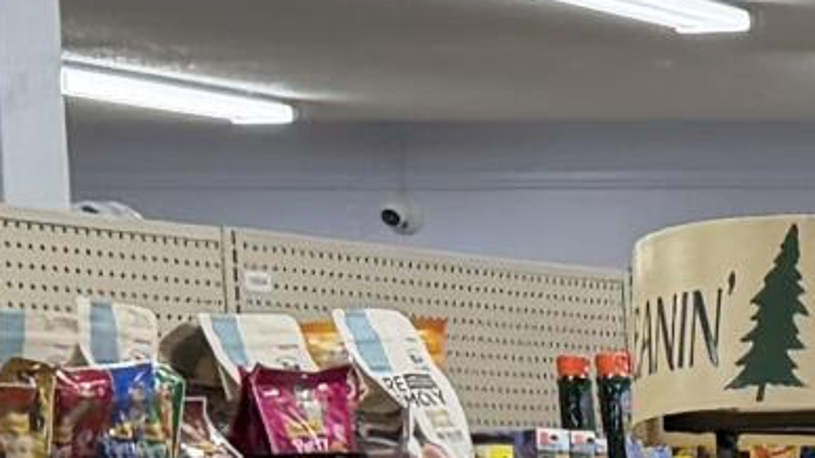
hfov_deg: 8.6
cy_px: 992
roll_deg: +0.8
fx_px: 4364
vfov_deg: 5.8
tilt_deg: -4.6
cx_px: 2556
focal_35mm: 202
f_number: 1.78
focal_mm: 6.76
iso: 200
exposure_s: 1/206
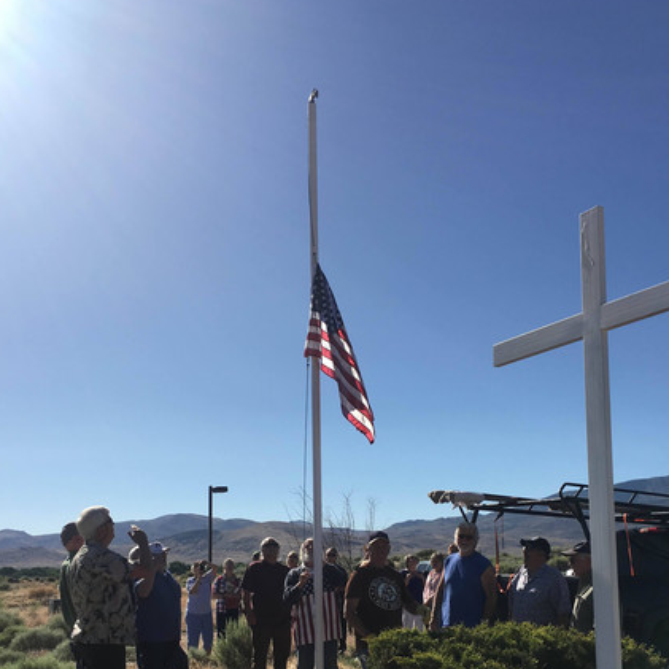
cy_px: 472
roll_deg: +0.7
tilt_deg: +6.0
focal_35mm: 39
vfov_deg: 42.0
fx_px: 853
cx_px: 326
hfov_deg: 42.8
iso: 25
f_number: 2.2
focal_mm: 4.15
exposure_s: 1/2653
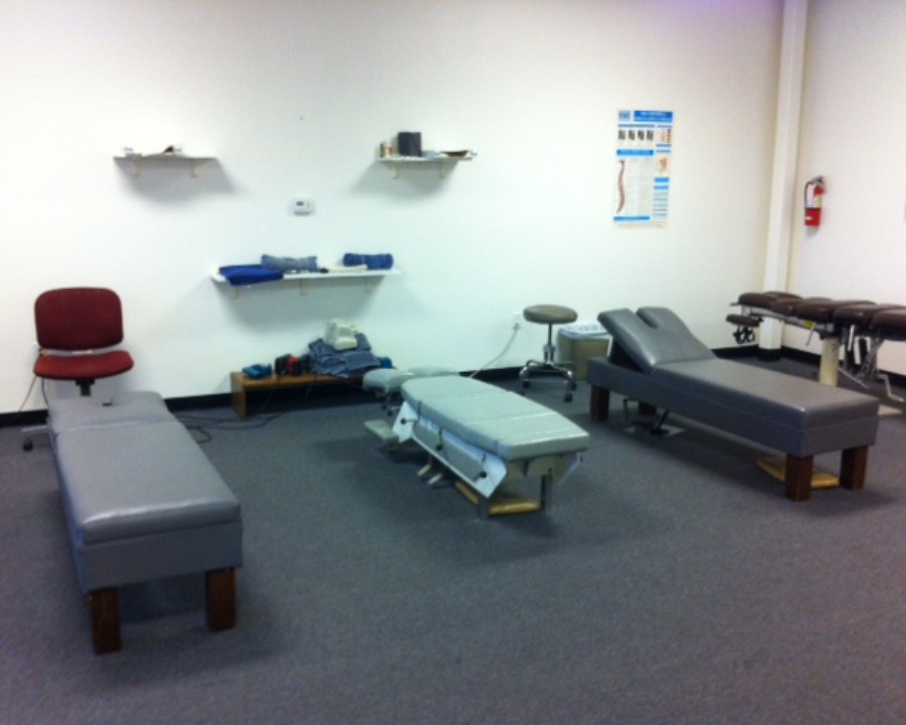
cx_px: 438
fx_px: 992
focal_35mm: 37
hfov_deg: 49.1
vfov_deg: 40.1
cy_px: 362
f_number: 2.8
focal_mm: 3.85
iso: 100
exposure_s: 1/17
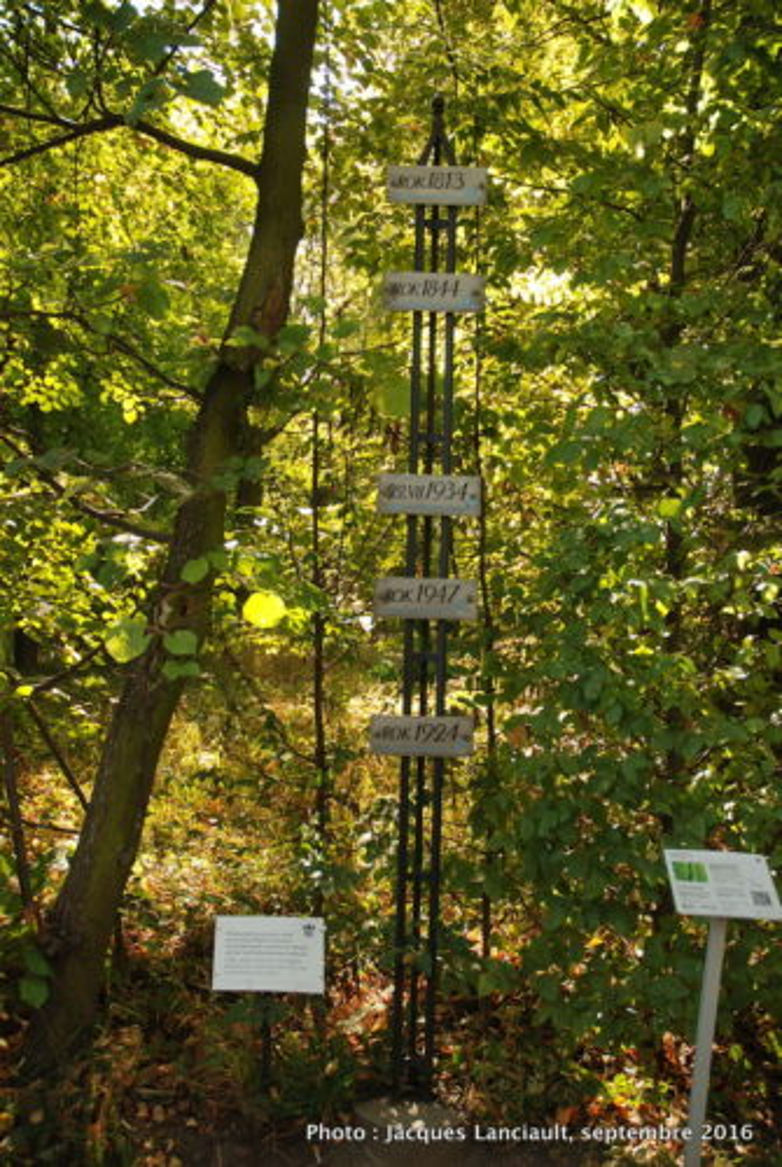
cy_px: 584
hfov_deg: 48.1
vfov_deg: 67.3
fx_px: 877
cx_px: 391
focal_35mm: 27
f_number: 3.5
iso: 100
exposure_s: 1/50
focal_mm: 18
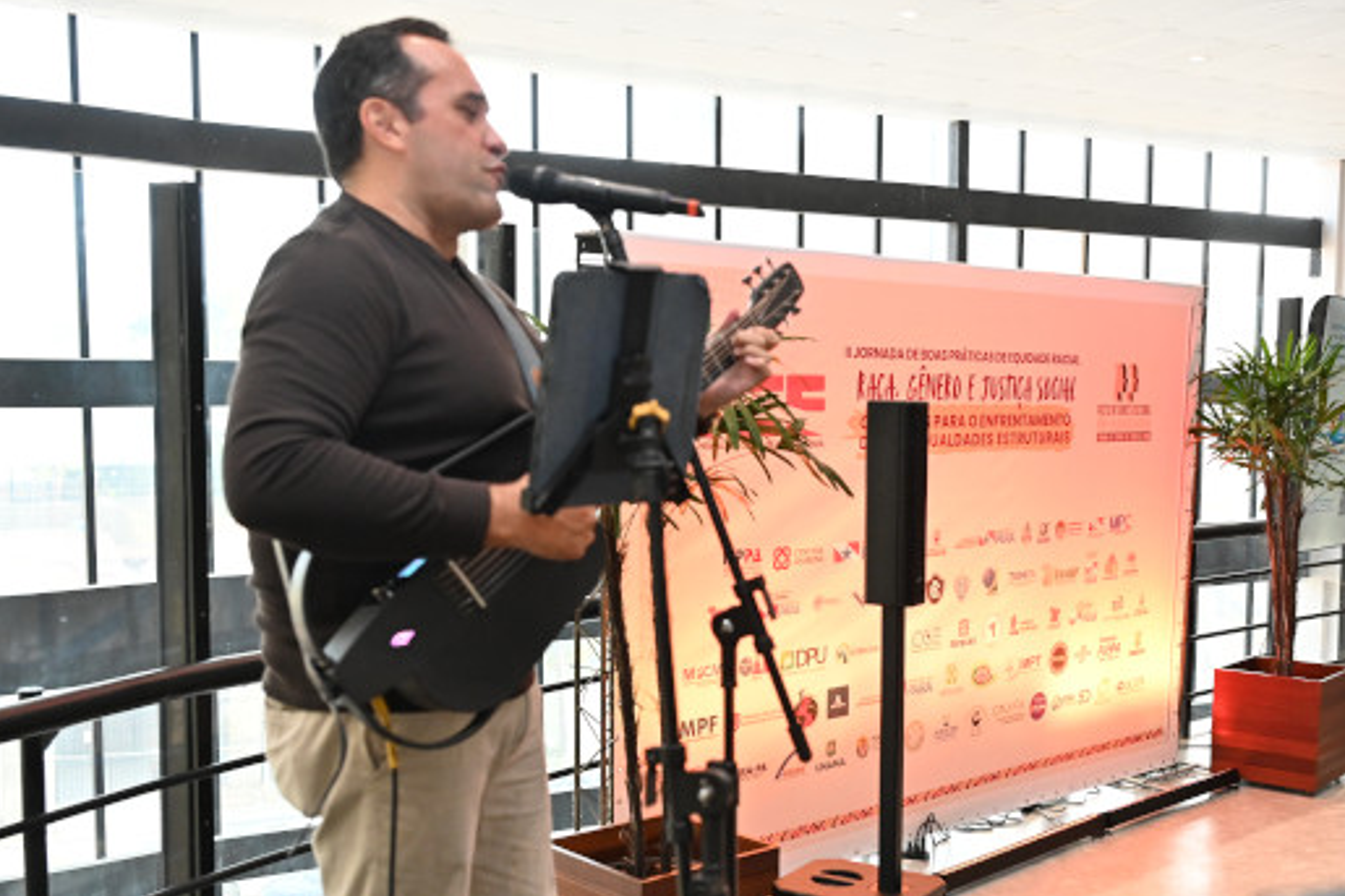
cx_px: 804
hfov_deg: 47.2
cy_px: 530
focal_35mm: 41
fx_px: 1531
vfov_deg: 32.5
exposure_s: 1/200
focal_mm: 33
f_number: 4
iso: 4000
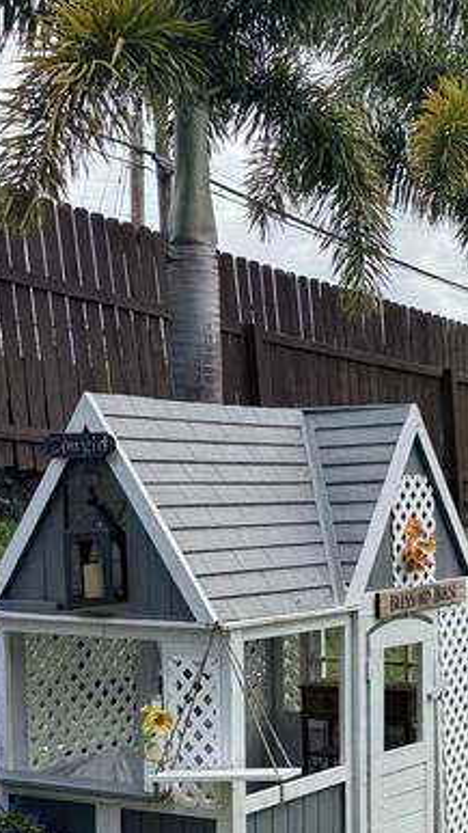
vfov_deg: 31.9
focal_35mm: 65
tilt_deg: -5.2
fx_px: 1435
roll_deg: +2.4
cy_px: 602
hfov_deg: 17.8
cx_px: 522
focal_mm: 6.76
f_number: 1.78
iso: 80
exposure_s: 1/1678
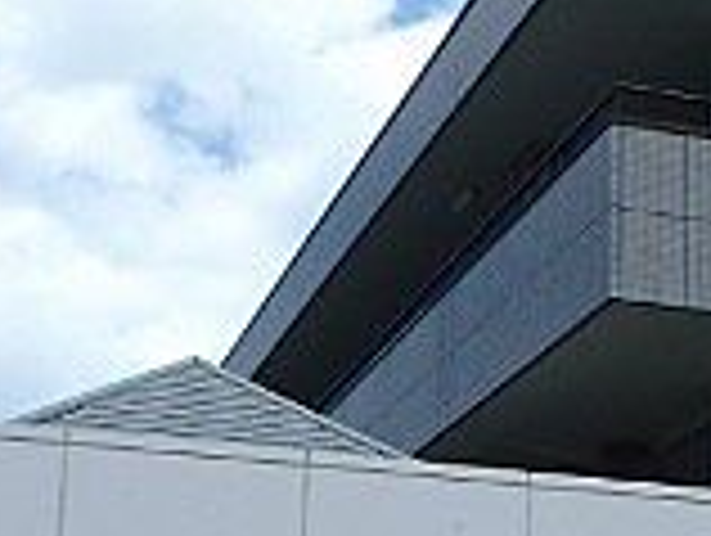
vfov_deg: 15.7
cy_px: 500
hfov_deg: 20.9
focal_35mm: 93
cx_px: 540
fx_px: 1913
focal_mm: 4
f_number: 6.3
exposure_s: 1/400
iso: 125
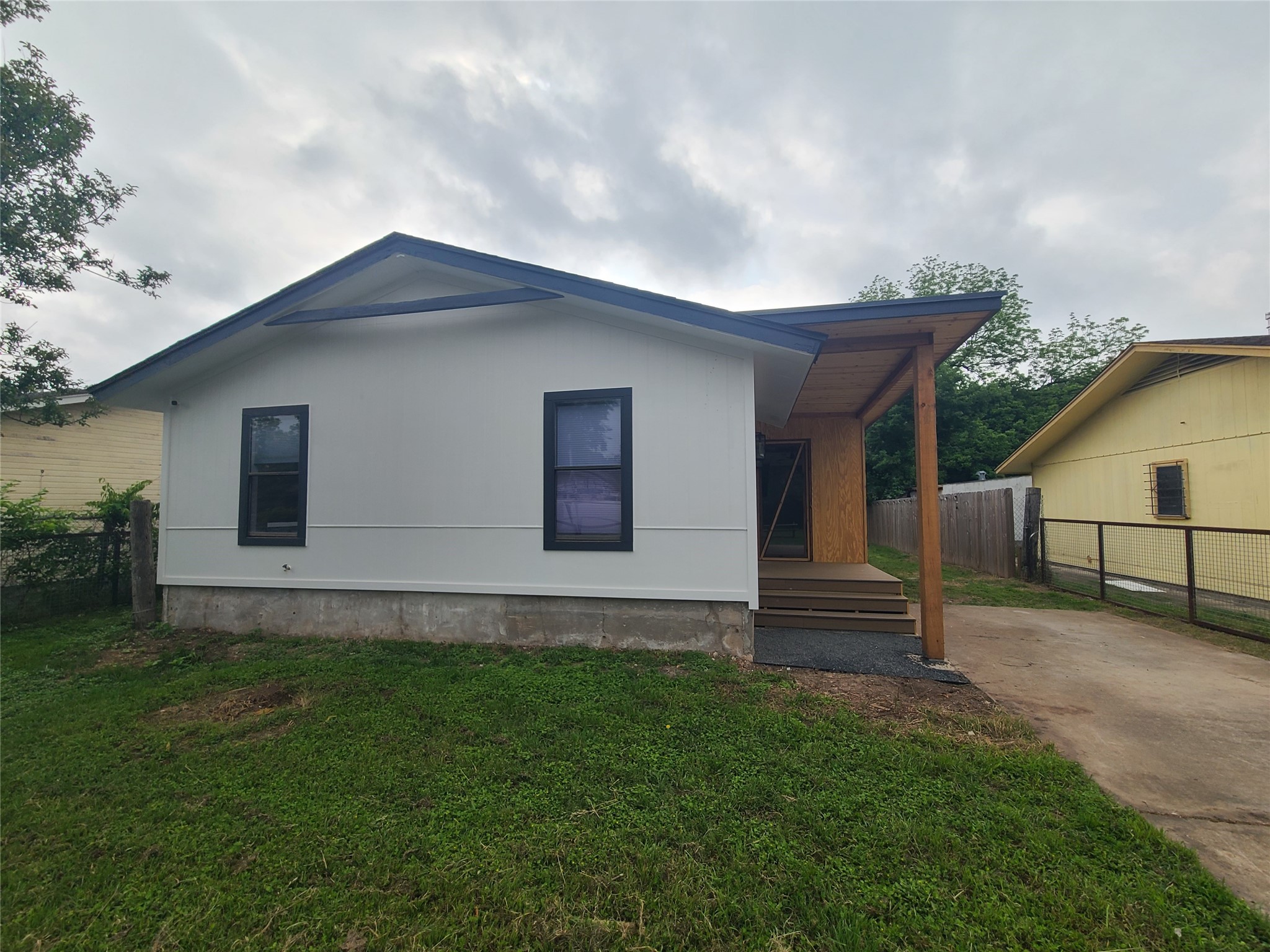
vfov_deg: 89.9
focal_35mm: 13
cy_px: 476
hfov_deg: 106.2
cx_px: 635
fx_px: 477
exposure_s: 1/1453
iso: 50
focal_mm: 2.2
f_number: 2.2
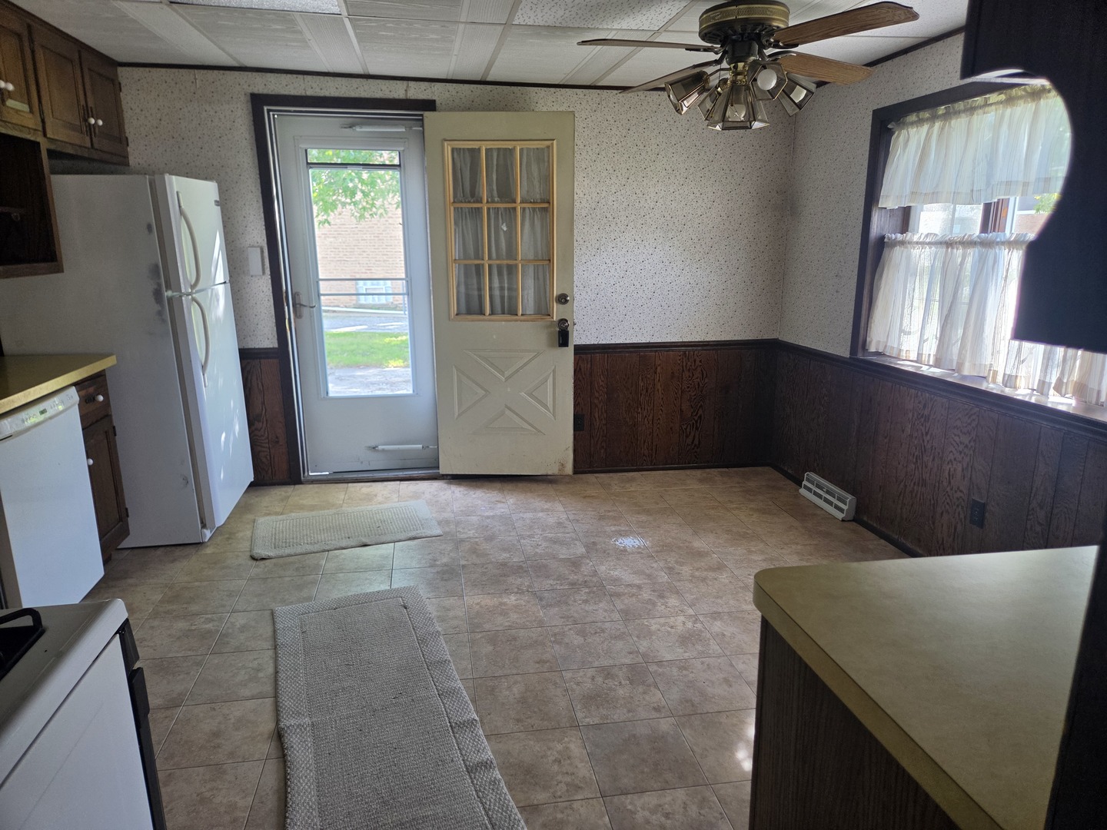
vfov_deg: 58.9
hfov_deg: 73.9
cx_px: 554
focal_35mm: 23
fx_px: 736
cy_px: 415
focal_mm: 5.4
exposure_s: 1/180
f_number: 1.8
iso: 160
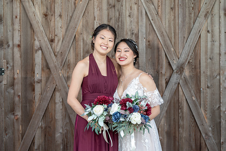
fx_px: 698
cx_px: 113
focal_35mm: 111
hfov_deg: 18.4
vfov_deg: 12.3
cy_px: 76
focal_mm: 109
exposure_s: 1/200
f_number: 4
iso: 250
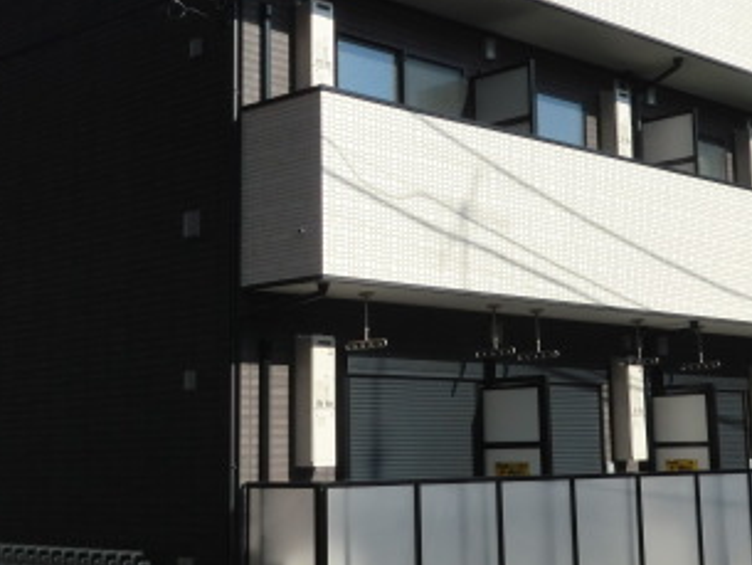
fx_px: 1413
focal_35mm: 65
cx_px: 397
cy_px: 200
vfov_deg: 22.5
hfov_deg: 29.8
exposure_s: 1/160
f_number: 8.2
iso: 50
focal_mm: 5.64
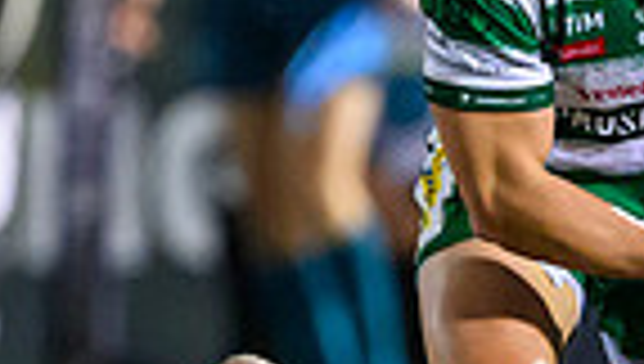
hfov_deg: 0.9
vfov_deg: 0.5
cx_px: 875
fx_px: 40265
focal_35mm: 2354
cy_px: 492
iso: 8000
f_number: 3.2
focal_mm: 400
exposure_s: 1/1000
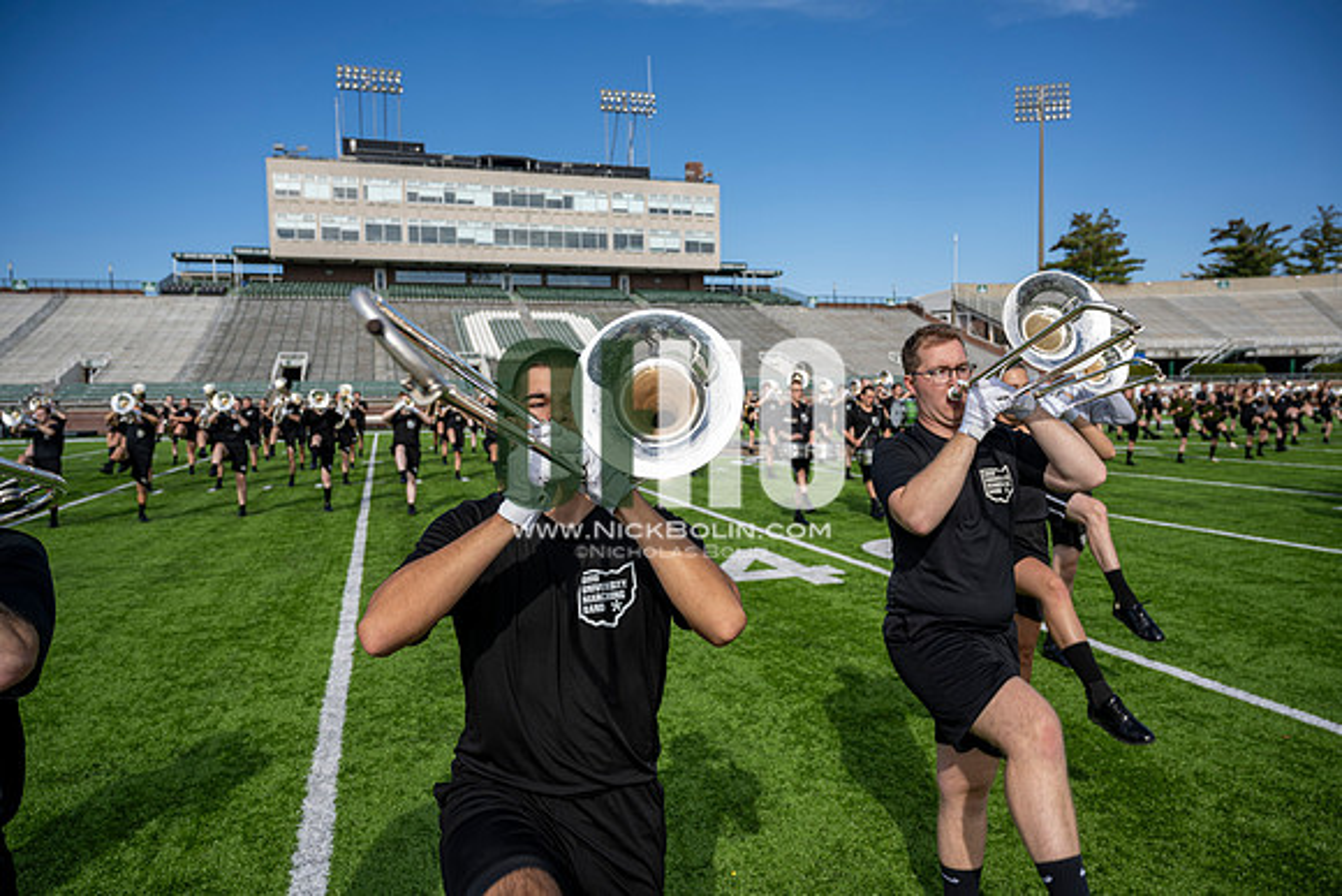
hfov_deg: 73.7
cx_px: 671
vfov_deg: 53.2
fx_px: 895
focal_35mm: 24
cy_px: 448
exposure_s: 1/250
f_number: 4.5
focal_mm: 24
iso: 40
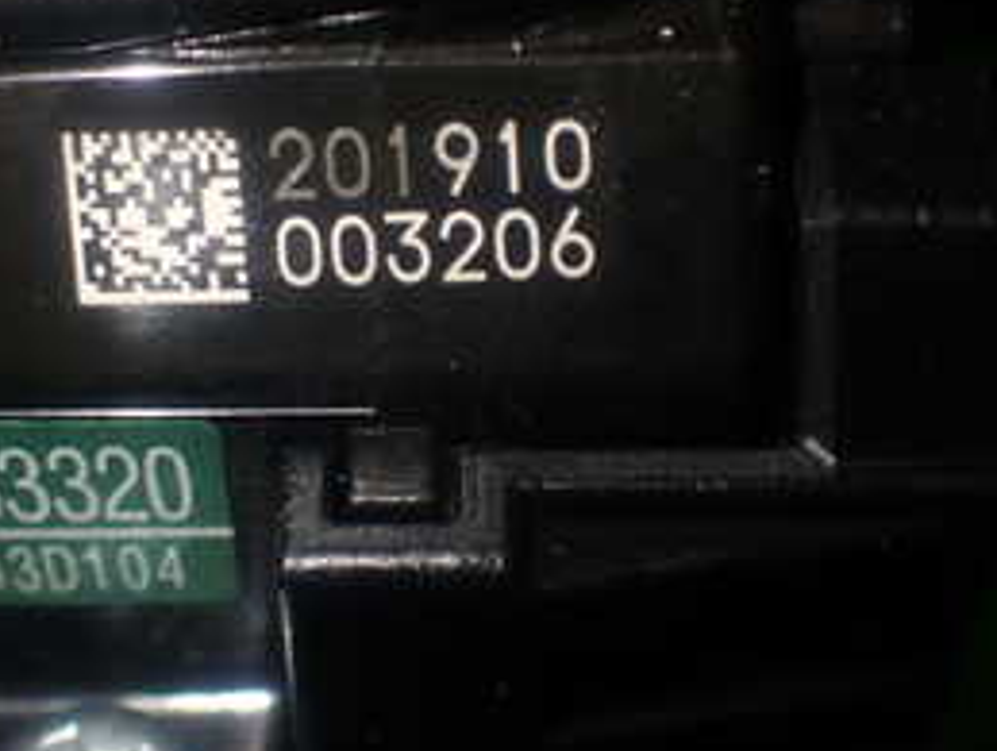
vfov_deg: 19.9
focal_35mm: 74
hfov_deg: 26.1
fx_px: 2134
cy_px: 254
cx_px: 312
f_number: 2.4
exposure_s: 1/60
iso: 200
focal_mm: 5.79
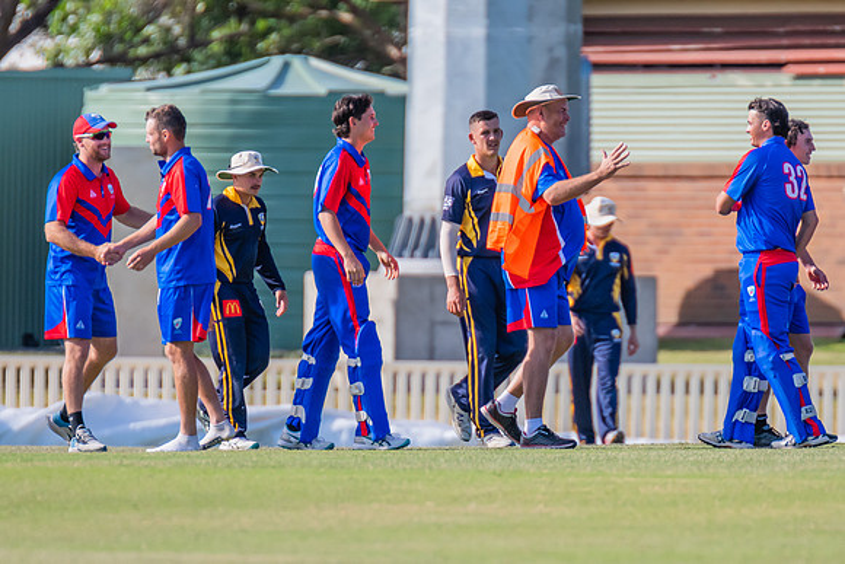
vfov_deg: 1.5
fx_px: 21830
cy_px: 277
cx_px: 510
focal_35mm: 930
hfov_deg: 2.2
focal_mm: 600
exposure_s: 1/2000
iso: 640
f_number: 5.6
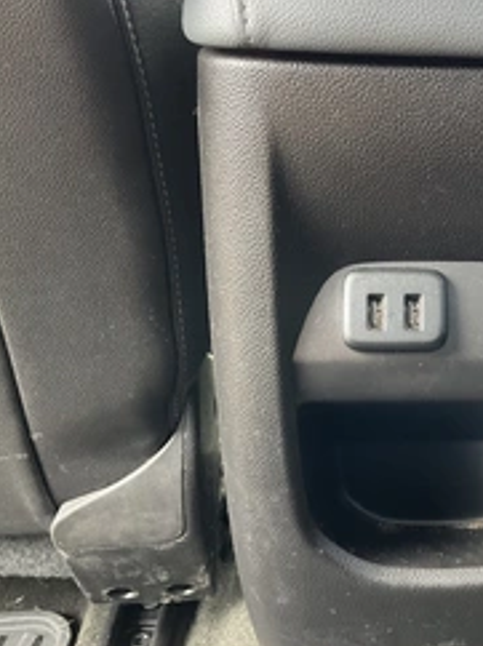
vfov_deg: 39.6
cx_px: 440
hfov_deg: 28.9
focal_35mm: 48
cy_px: 270
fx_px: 895
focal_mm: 3
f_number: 1.8
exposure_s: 1/60
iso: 125
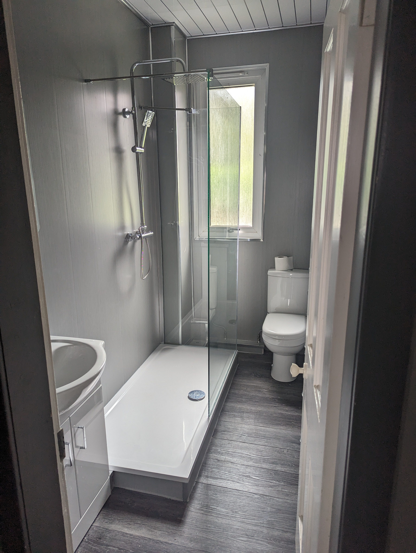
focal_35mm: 24
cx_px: 208
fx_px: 384
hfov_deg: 56.9
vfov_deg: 71.5
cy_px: 276
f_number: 1.85
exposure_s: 1/43.2
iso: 66
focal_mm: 6.81
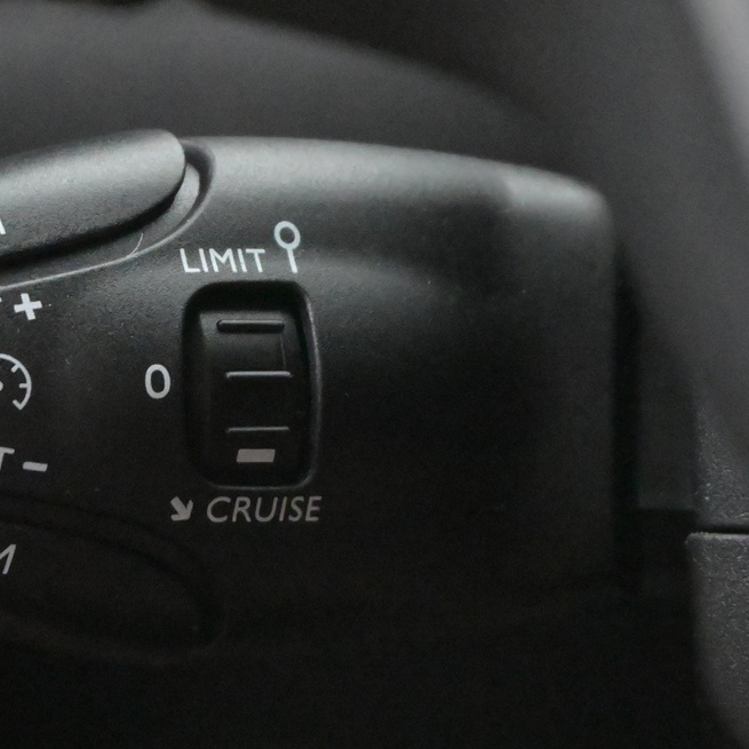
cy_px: 358
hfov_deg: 16.7
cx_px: 249
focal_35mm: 104
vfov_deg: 16.7
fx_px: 2547
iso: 14400
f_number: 5
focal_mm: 33
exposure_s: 1/50
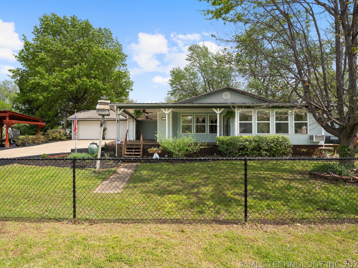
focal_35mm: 19
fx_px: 193
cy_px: 132
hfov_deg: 85.2
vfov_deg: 69.6
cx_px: 156
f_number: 9
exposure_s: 1/500
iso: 200
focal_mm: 16.6
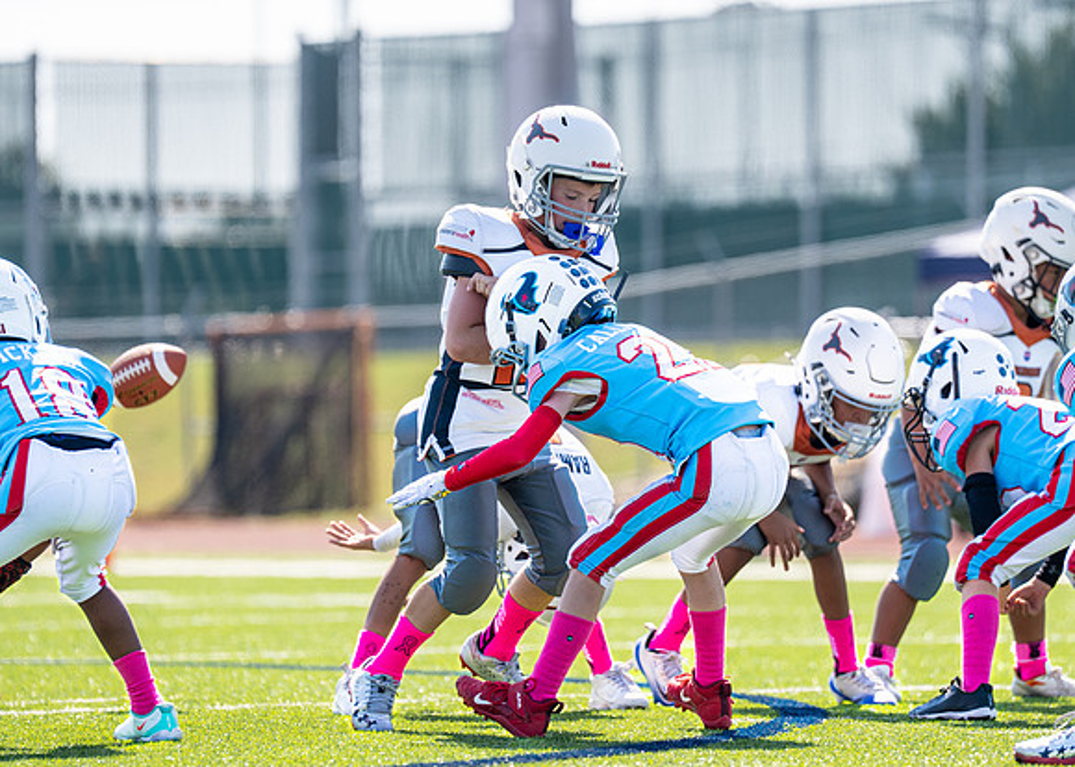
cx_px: 568
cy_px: 360
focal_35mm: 292
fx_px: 8905
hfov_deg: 6.9
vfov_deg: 4.9
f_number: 2.8
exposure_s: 1/1250
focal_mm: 200
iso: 100
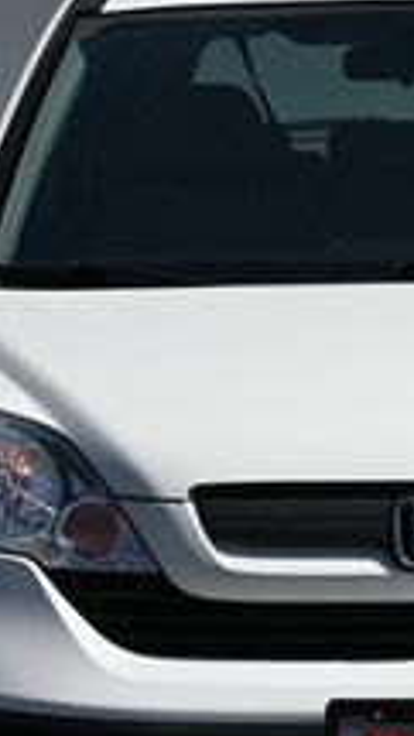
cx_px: 435
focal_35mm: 177
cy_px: 436
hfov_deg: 6.8
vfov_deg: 12.2
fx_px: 3453
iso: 100
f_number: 7.1
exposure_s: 1/400
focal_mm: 38
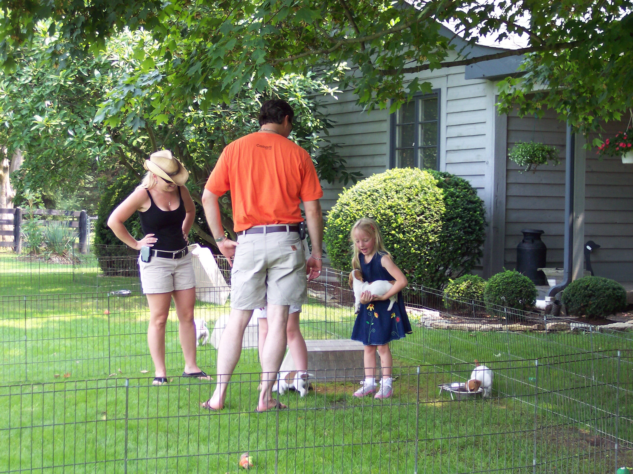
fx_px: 1389
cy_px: 237
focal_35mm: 76
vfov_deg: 19.4
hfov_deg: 25.7
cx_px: 316
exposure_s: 1/125
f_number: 3.8
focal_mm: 16
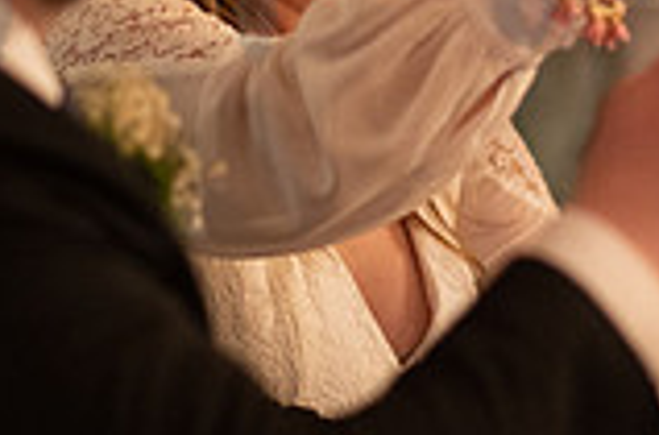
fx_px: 5676
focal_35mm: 311
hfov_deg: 6.6
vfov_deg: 4.4
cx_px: 352
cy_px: -116
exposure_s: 1/200
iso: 2500
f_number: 1.4
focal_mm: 85
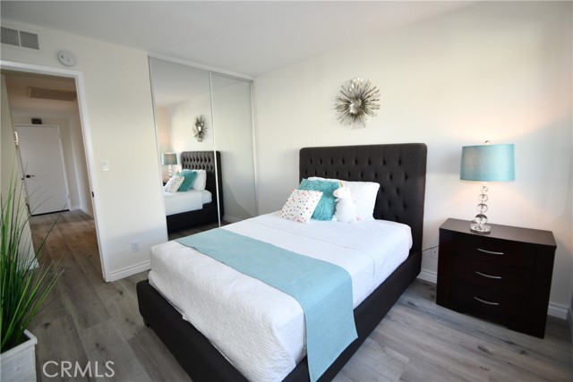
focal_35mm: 15
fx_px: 239
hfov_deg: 100.4
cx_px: 286
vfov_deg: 77.4
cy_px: 191
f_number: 4
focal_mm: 10
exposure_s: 1/60
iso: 280
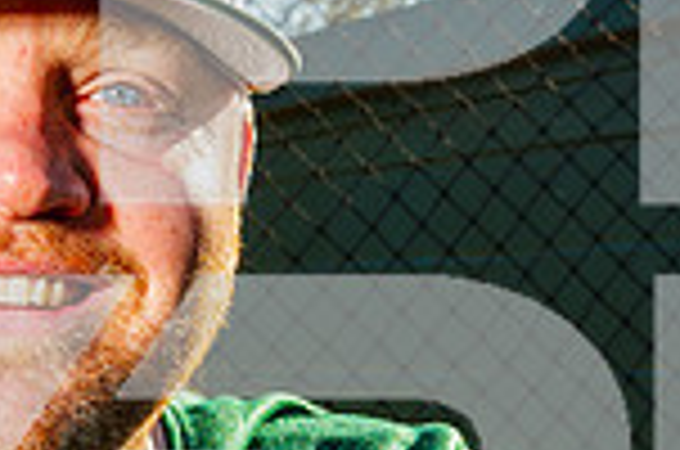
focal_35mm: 163
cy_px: 547
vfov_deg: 8.3
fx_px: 3072
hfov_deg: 12.5
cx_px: 62
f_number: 10
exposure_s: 1/125
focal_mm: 36
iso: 100
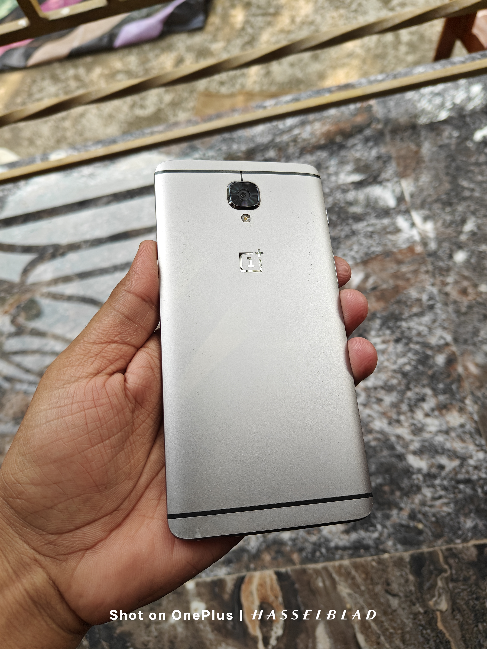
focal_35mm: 24
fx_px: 450
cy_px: 324
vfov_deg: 71.6
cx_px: 244
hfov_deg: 56.8
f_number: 1.8
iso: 50
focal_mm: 5.59
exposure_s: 1/185
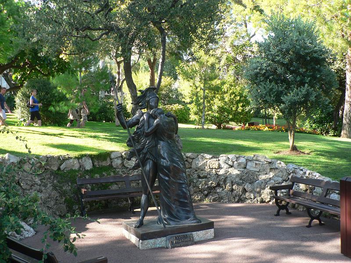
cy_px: 132
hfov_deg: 51.4
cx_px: 176
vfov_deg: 39.7
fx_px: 365
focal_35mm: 36
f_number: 2.8
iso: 80
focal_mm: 6
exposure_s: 1/100
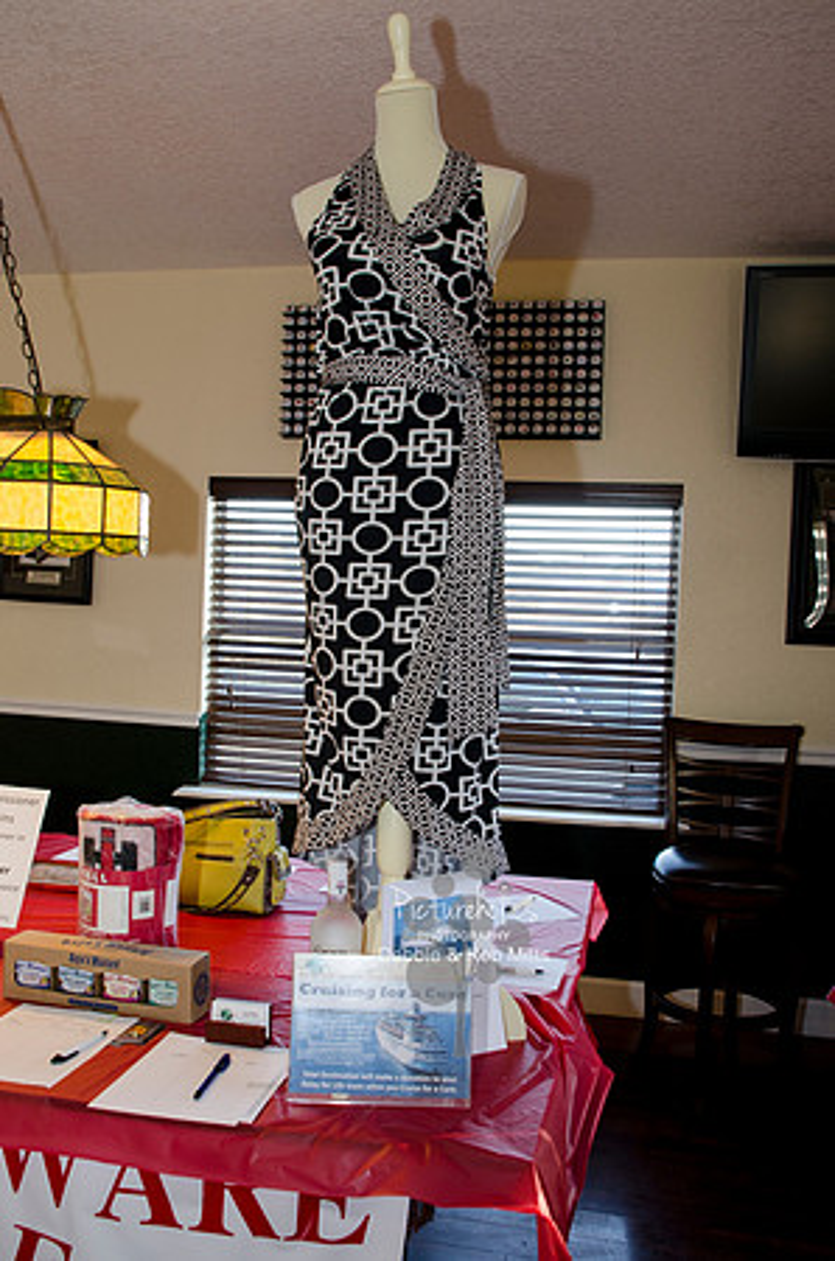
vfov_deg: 55.2
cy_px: 630
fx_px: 1206
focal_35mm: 34
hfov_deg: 38.2
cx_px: 418
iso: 400
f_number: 5.6
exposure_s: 1/60
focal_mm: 23
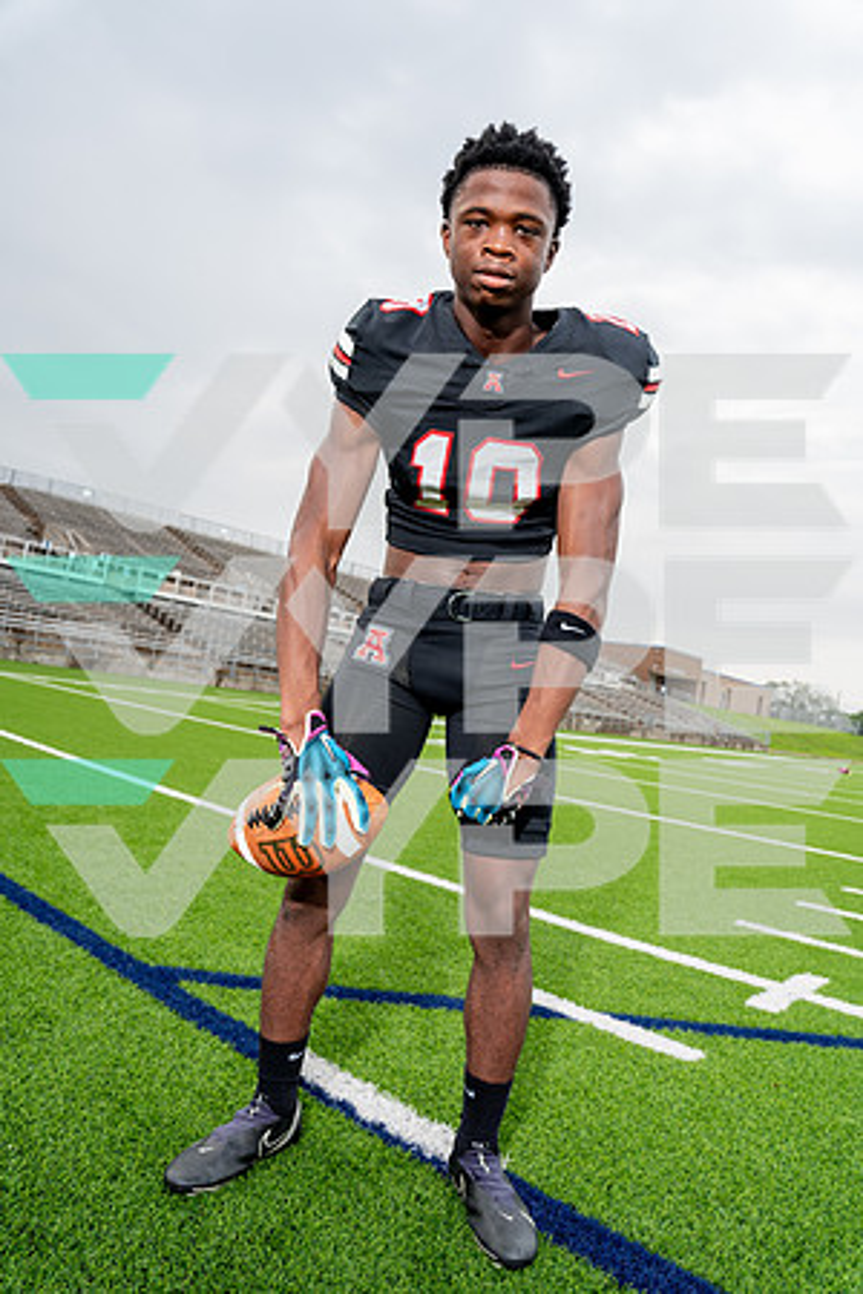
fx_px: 863
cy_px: 647
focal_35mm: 24
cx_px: 432
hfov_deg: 53.1
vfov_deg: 73.7
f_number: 5
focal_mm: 24
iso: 100
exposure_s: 1/250
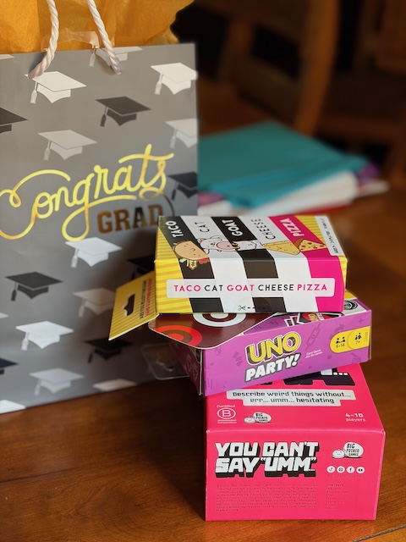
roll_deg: -0.6
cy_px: 271
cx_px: 203
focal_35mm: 52
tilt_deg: -25.3
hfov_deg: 28.0
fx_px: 813
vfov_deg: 36.8
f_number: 1.6
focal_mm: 5.96
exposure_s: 1/122
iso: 40
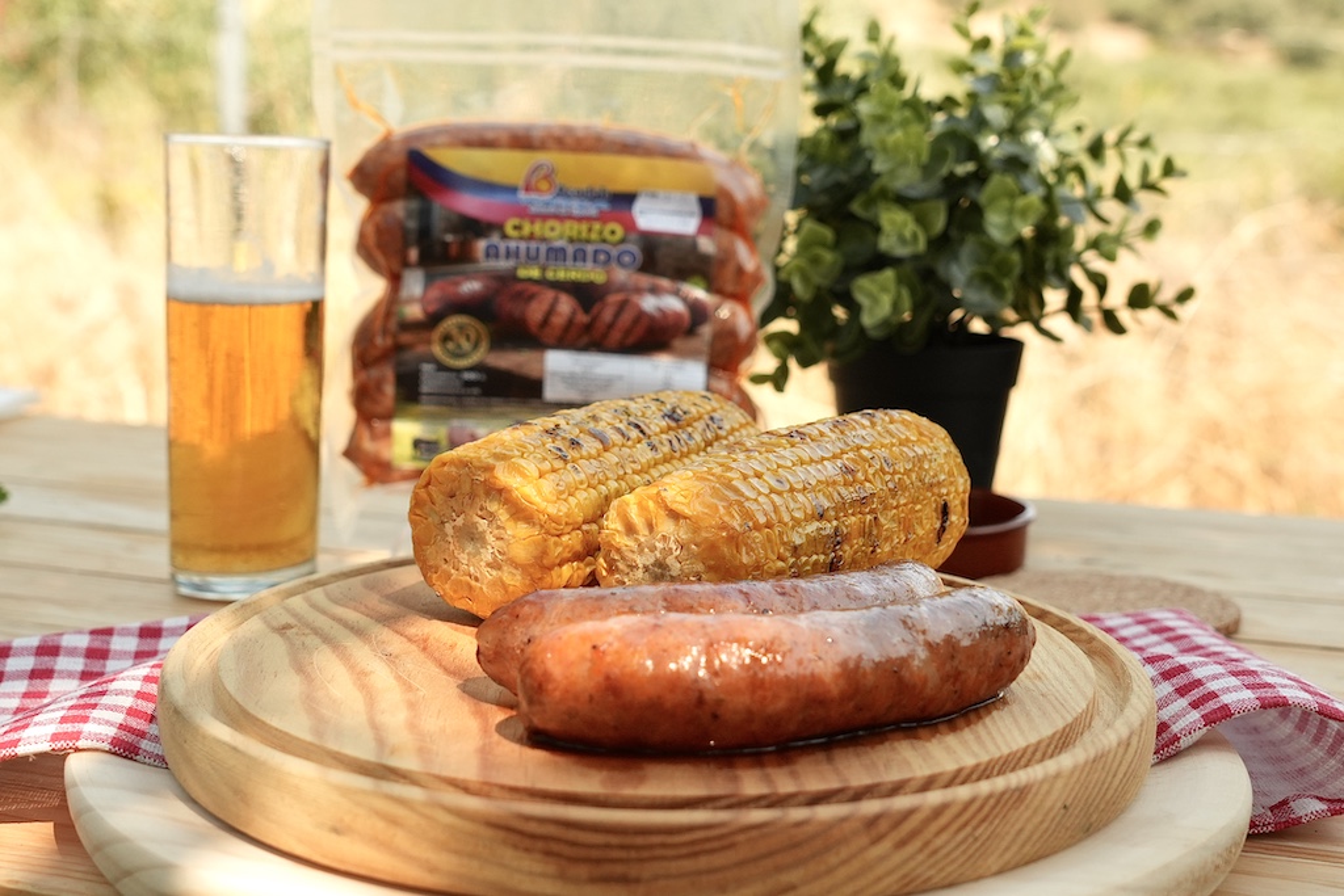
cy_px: 448
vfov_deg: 34.2
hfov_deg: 49.5
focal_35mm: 39
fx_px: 1456
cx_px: 672
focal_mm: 26
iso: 400
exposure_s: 1/80
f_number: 4
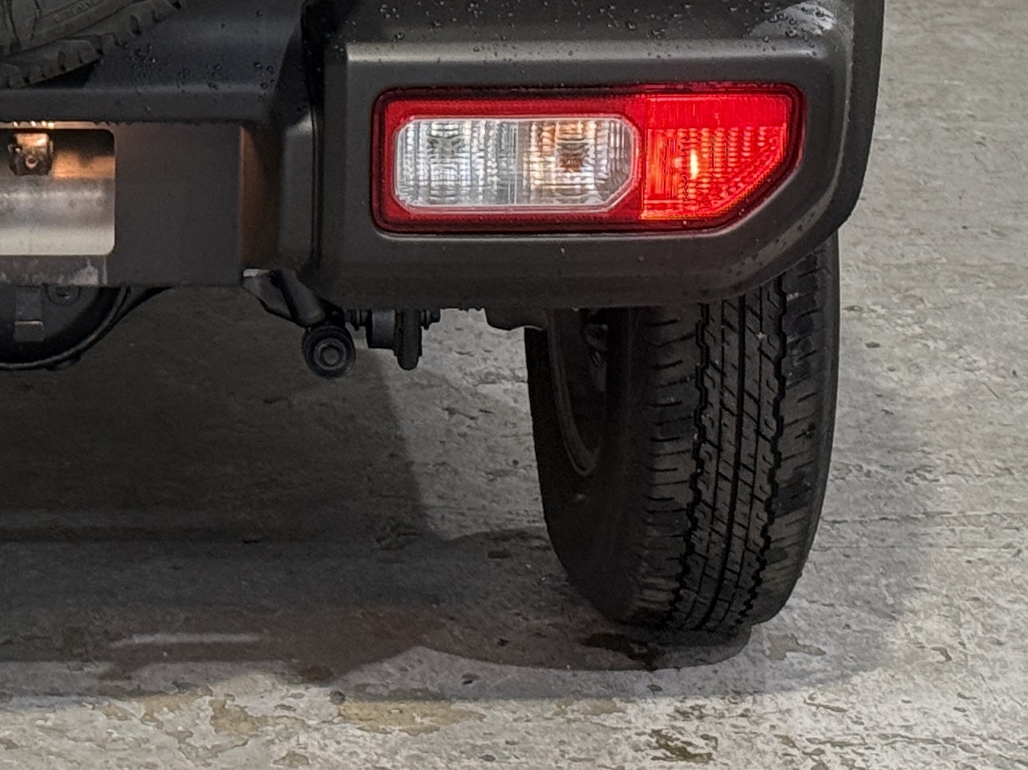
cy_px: -313
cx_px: -91
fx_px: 4483
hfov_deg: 12.9
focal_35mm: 151
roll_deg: -0.9
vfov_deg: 9.6
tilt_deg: -8.8
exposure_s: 1/60
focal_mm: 6.76
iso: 160
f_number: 1.78
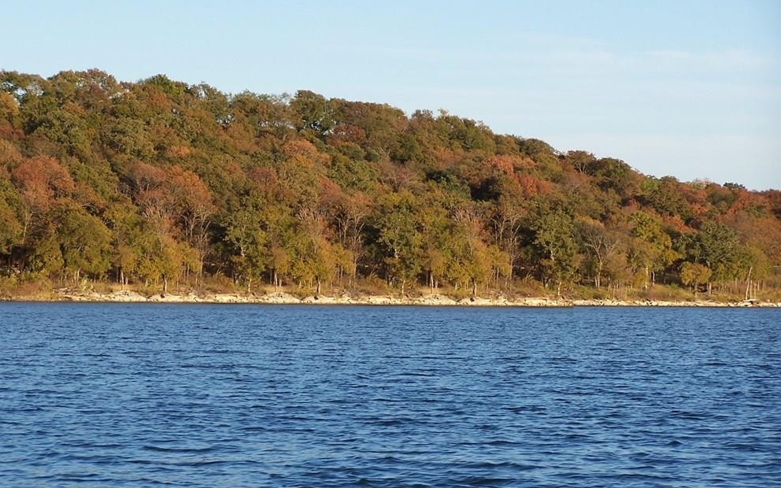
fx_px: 2980
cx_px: 379
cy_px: 279
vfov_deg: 9.4
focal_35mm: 140
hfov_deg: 14.9
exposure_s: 1/500
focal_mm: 21.2
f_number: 3.2
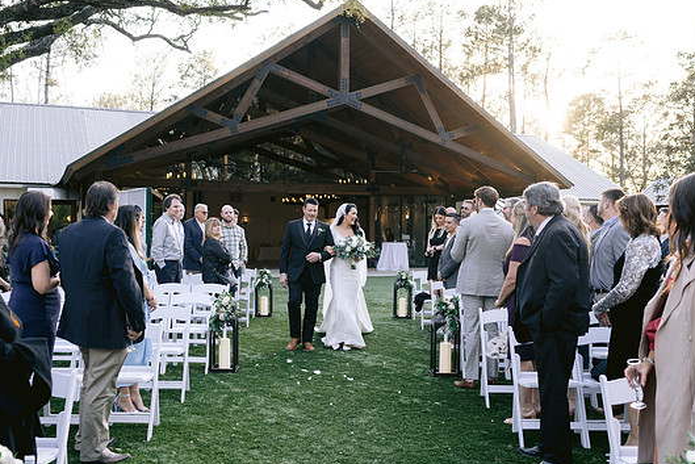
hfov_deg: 47.4
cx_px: 328
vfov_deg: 32.6
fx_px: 792
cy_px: 247
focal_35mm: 41
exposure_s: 1/200
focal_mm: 35
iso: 400
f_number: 4
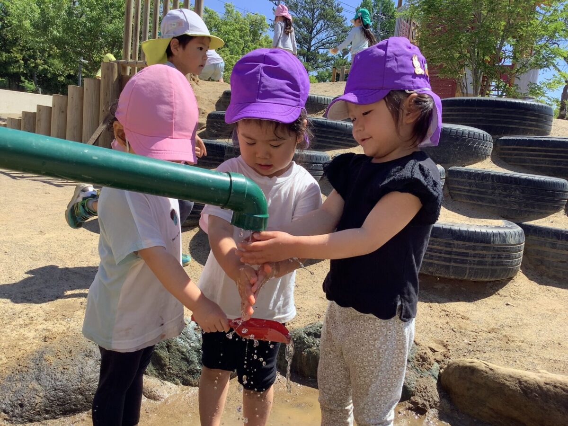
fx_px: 509
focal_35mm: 31
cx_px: 284
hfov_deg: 58.4
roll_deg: -6.5
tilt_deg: -9.2
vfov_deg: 45.4
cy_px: 213
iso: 25
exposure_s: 1/519
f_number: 2.4
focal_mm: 3.3
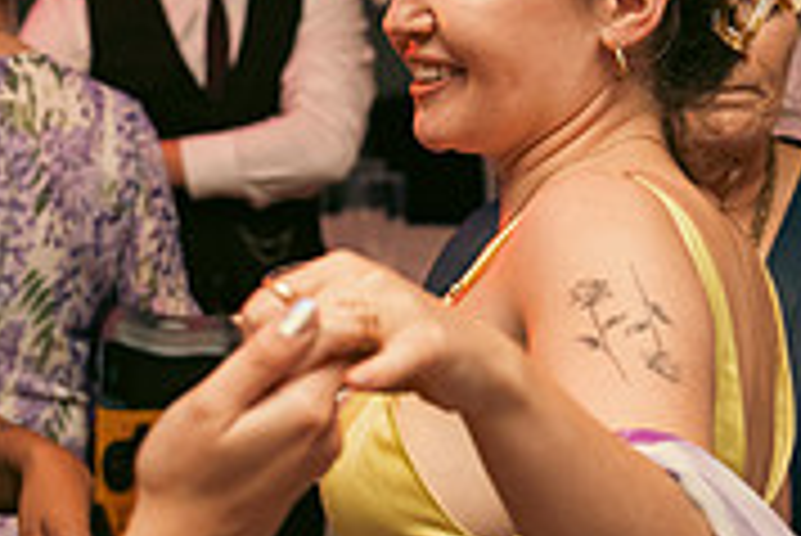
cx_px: 135
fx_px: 2895
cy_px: 336
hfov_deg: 15.6
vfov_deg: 10.6
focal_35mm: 130
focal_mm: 40
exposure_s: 1/160
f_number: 3.5
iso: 2500
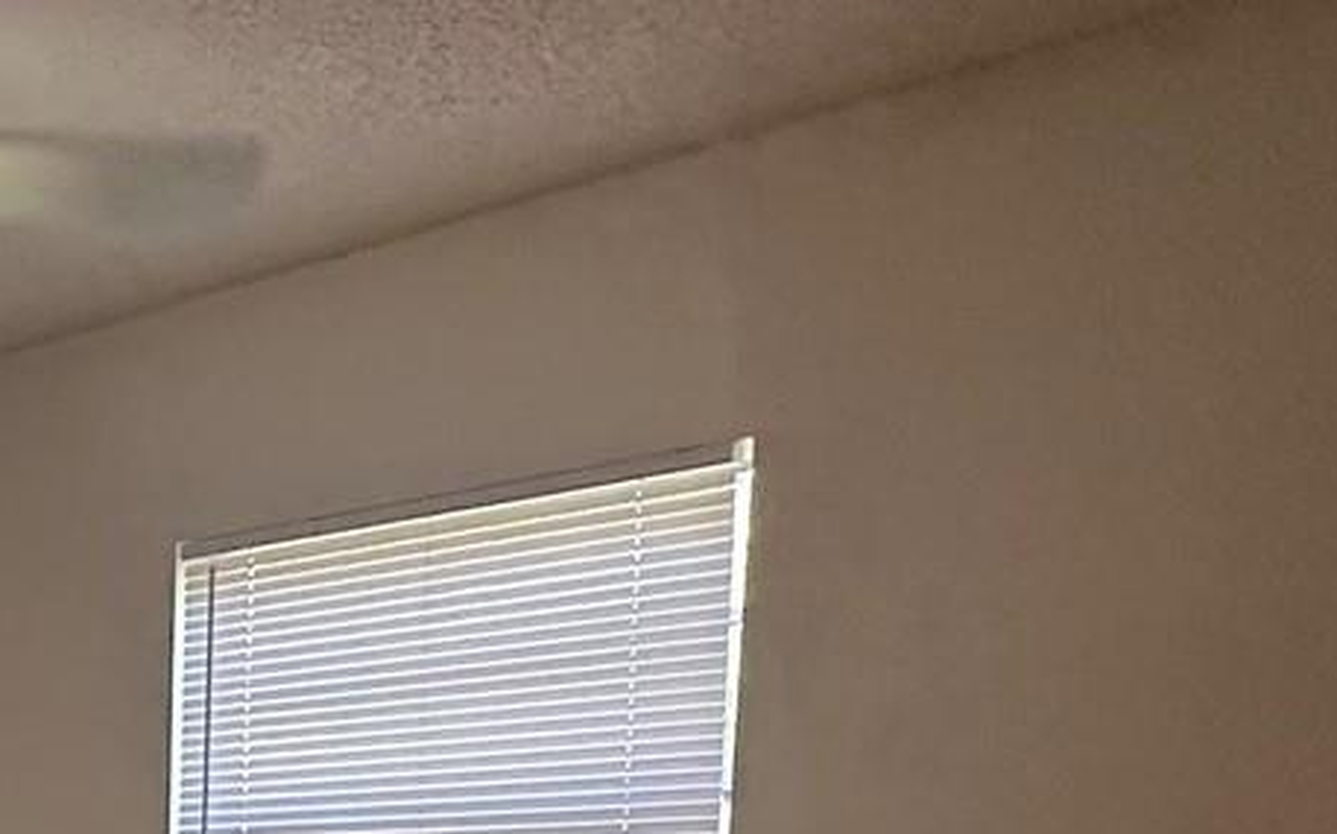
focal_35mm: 52
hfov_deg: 30.9
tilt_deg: -4.7
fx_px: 1894
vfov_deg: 22.2
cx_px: -377
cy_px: 1100
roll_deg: -0.4
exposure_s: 1/60
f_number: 2.2
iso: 250
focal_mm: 2.22
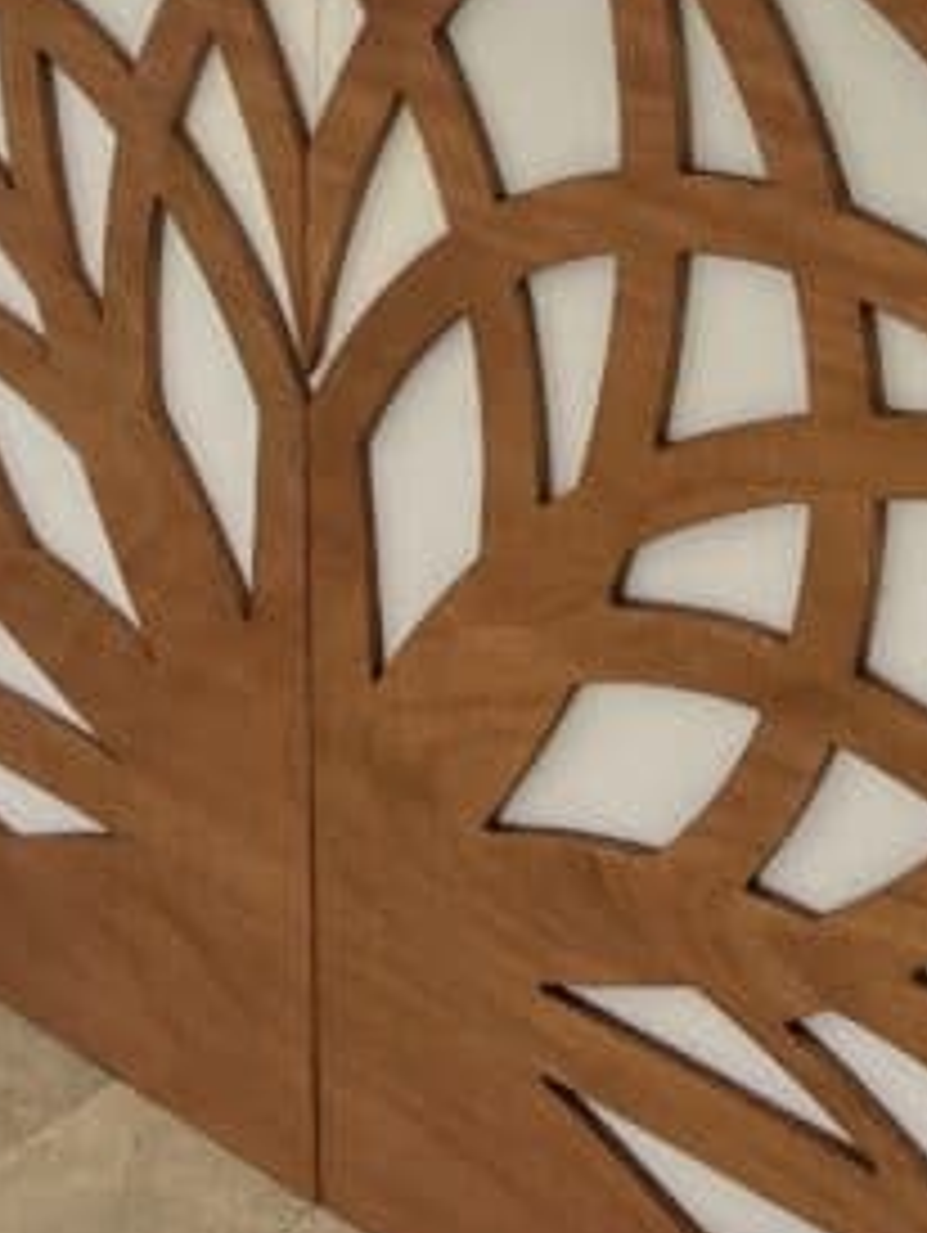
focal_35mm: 97
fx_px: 3458
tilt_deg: -2.6
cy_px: -927
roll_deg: +0.5
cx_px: 747
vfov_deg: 17.0
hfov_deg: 15.2
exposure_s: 1/2008
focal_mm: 5.7
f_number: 1.5
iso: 50
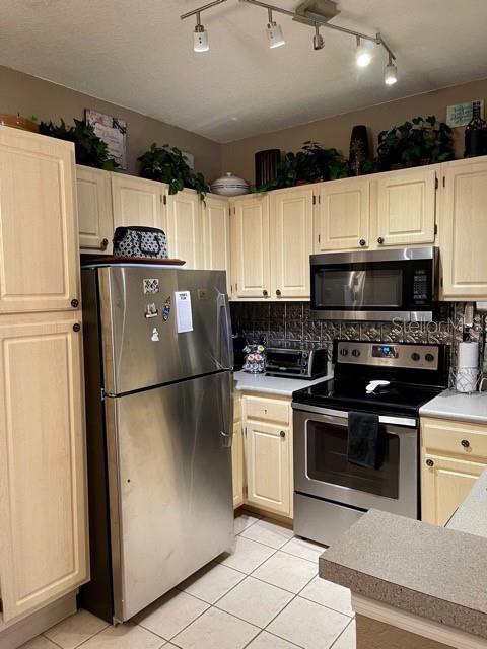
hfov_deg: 53.1
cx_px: 244
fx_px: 488
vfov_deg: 67.3
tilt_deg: -5.4
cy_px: 324
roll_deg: +1.5
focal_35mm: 26
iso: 400
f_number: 1.6
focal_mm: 5.1
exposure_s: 1/60
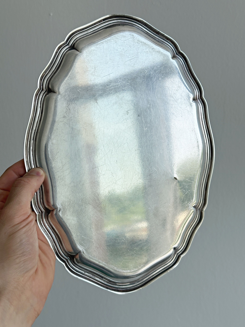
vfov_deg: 39.7
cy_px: 164
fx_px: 453
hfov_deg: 30.2
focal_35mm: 48
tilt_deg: -6.9
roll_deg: +1.5
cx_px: 122
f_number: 1.78
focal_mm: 6.86
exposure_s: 1/1289
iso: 64
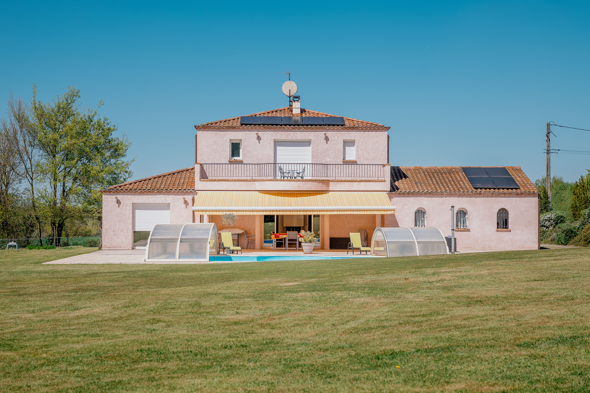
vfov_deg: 19.5
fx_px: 1147
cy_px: 196
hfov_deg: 28.8
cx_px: 295
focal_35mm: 70
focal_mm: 70
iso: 640
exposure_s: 1/800
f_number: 6.3
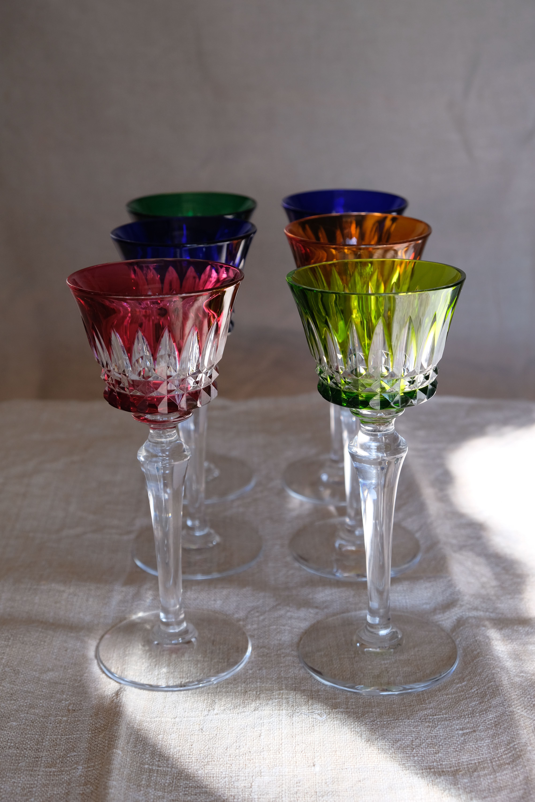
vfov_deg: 41.9
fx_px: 1048
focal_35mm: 47
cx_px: 268
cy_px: 401
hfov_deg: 28.6
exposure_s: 1/140
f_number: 5
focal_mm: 31.5
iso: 400
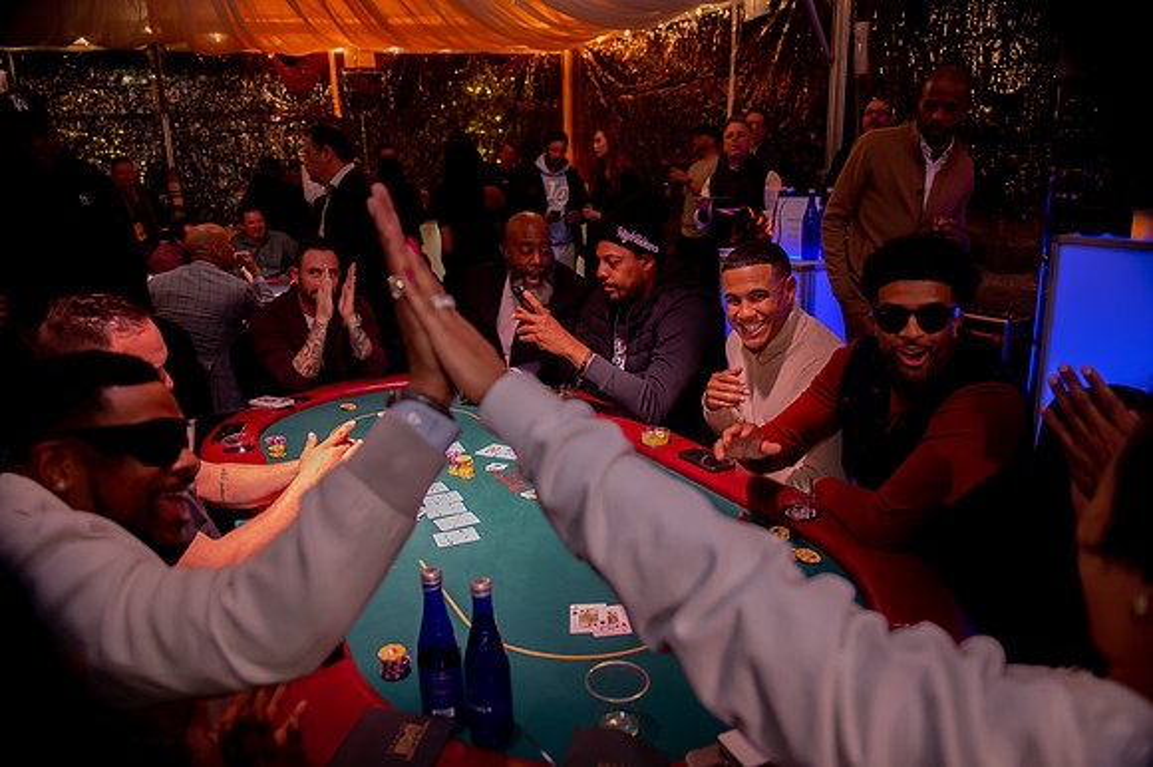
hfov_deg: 73.8
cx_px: 576
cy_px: 384
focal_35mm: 24
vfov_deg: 53.1
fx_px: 768
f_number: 2.8
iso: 3200
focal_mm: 24
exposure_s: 1/320
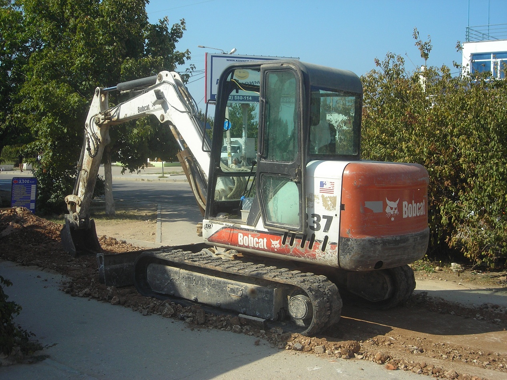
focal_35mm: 47
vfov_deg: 30.9
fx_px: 688
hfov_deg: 40.4
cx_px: 254
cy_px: 190
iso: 50
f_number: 6.9
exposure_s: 1/172
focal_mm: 7.8
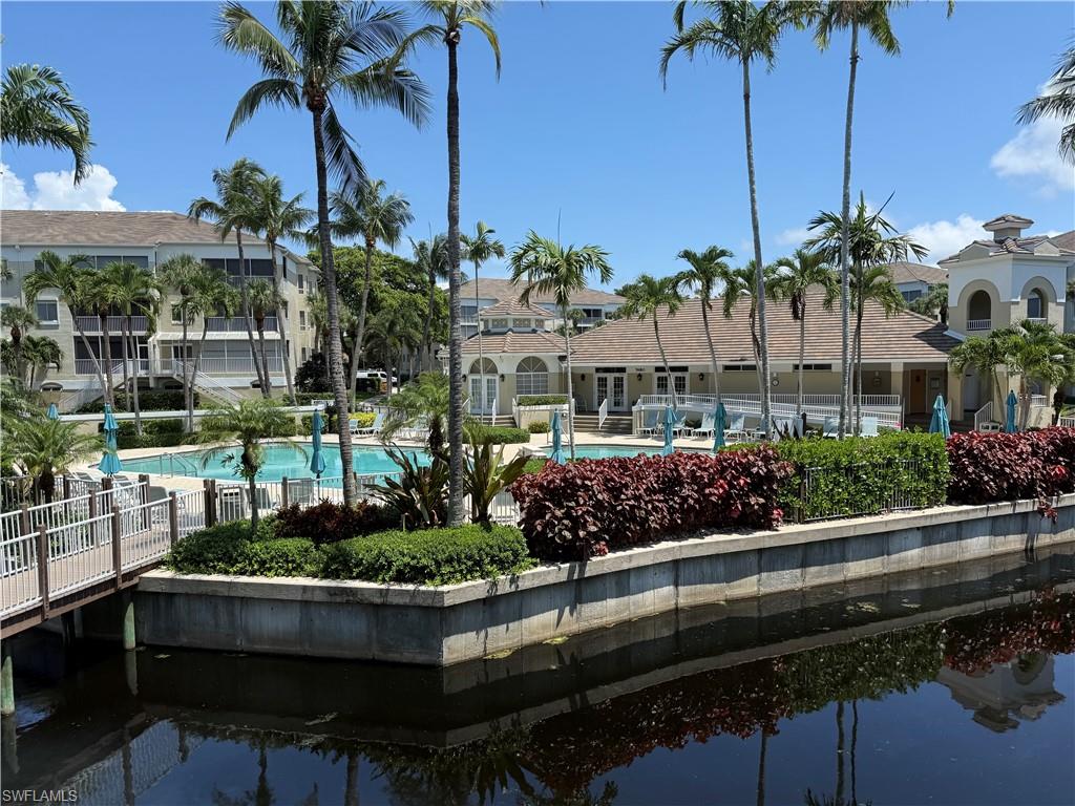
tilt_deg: -4.1
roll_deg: +1.6
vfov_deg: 56.8
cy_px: 403
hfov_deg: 71.6
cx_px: 538
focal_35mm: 24
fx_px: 745
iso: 80
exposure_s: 1/4167
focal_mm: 6.76
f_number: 1.78
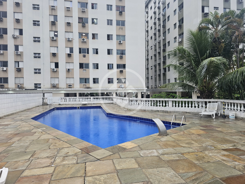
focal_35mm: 23
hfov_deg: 73.9
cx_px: 122
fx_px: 163
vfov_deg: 58.9
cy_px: 92
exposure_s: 1/180
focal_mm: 6.3
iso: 80
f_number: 1.7
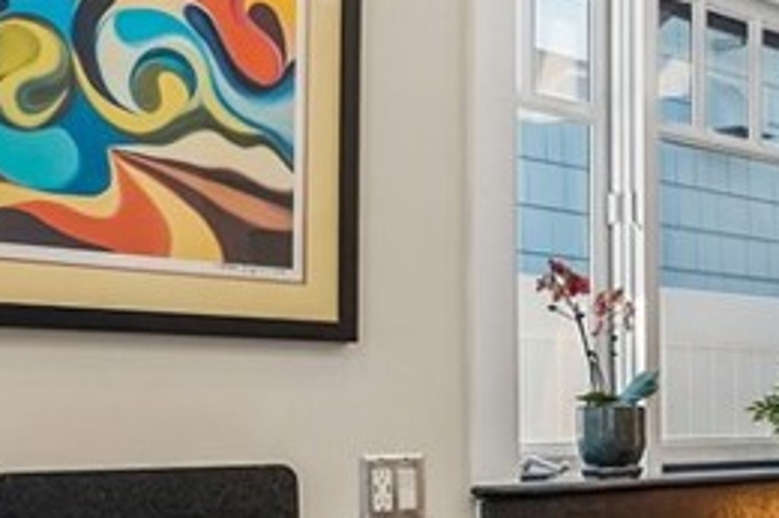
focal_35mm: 67
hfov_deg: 24.9
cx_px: 1085
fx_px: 1449
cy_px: 428
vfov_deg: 20.0
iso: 400
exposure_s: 1/30
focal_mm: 17
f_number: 8
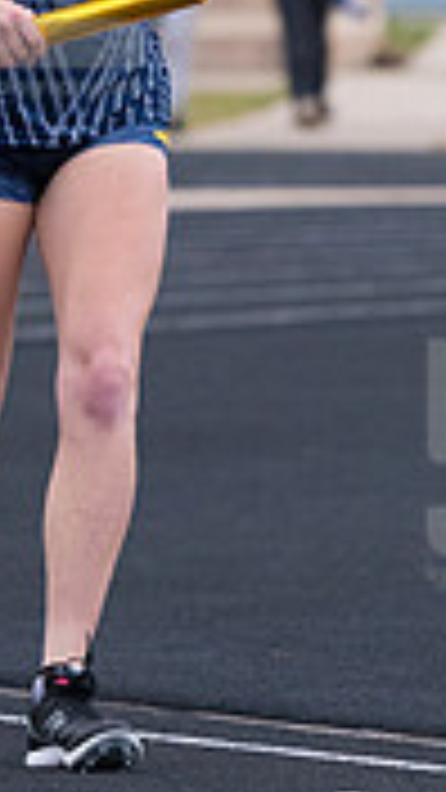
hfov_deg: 1.7
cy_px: -27
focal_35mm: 702
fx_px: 14759
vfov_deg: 3.1
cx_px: 38
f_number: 5
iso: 2000
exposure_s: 1/1600
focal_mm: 175
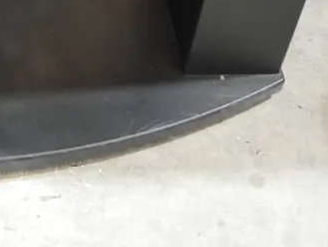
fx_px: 1129
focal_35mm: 119
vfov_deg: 12.0
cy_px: -114
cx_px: -58
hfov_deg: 15.9
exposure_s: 1/60
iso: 2000
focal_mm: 19
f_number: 4.1
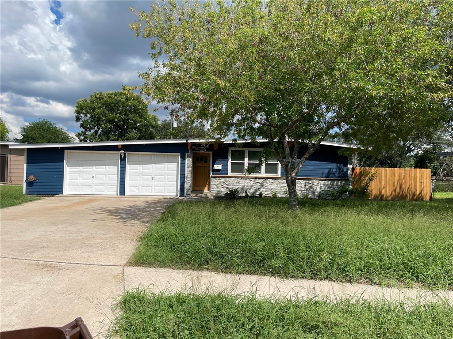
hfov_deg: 67.3
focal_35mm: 26
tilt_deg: -0.8
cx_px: 226
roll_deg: -0.9
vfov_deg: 53.1
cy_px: 170
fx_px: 340
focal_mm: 5.1
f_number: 1.6
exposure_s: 1/4525
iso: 32
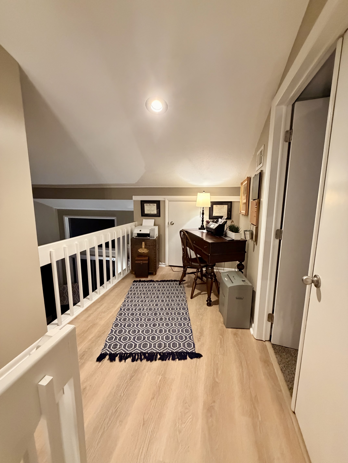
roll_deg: -0.8
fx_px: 188
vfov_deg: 102.1
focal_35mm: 14
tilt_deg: -7.4
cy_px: 232
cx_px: 174
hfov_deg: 85.7
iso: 640
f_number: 2.2
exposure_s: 1/60
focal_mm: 2.22
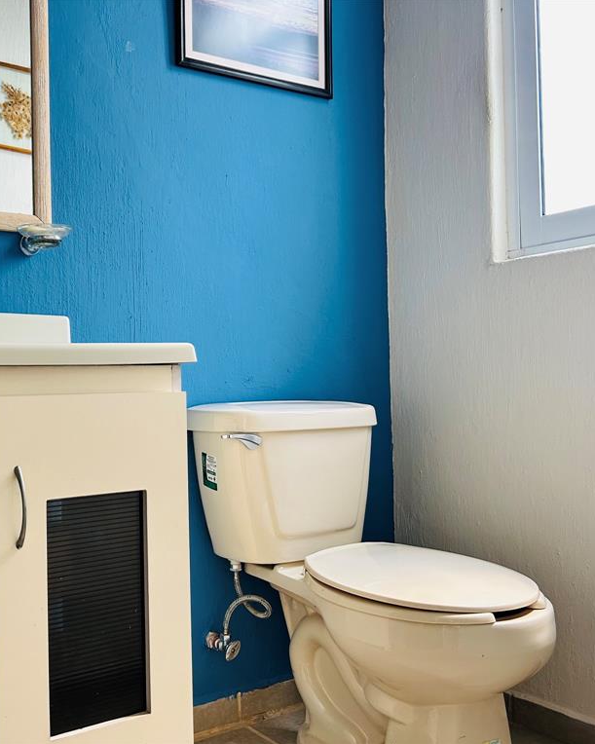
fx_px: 749
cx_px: 163
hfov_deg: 42.3
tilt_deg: +1.9
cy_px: 372
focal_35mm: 34
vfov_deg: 52.9
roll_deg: +1.7
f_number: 1.5
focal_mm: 5.7
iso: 100
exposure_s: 1/121
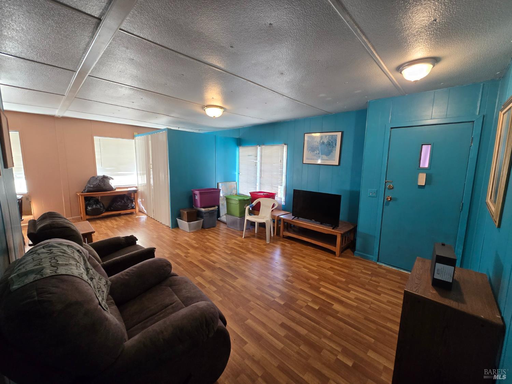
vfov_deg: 89.9
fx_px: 192
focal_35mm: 13
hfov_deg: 106.2
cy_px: 192
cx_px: 256
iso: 250
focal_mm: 2.2
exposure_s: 1/60
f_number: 2.2
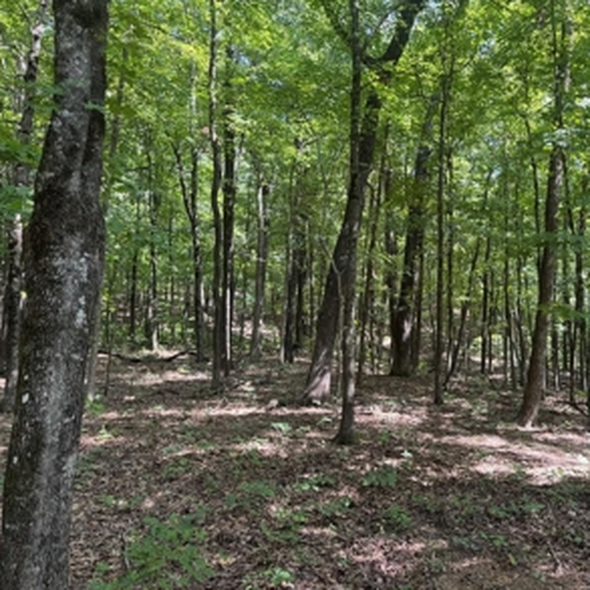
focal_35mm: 29
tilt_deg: +10.7
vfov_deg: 55.6
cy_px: 296
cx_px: 387
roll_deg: +0.9
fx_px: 559
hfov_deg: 54.6
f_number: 1.78
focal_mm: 6.76
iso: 80
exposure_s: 1/121
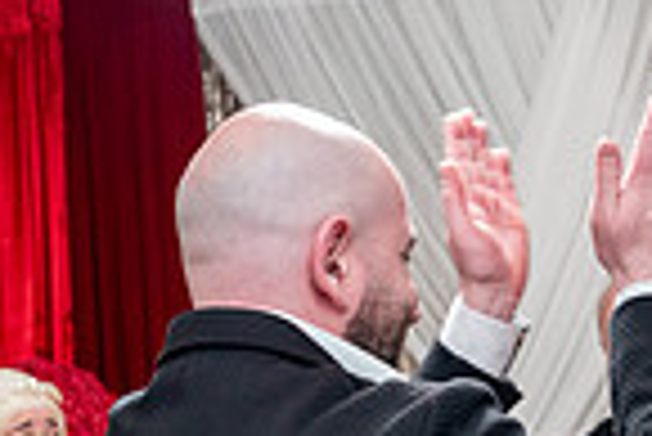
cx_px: 468
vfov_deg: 13.5
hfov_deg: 21.1
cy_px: 641
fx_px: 1740
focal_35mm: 96
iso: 1600
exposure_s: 1/160
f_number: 2.8
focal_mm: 24
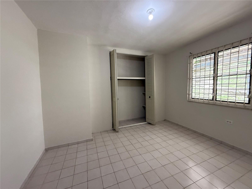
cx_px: 126
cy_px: 94
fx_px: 102
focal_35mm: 14
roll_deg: +1.3
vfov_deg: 85.7
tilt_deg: -7.1
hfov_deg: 102.1
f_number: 2.2
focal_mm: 2.22
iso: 400
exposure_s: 1/120
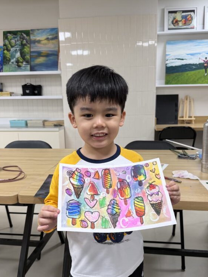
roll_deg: +0.0
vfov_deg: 56.5
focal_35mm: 32
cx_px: 106
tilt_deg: -12.3
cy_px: 161
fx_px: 256
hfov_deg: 44.2
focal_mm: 6.76
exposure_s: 1/100
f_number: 1.78
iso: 80
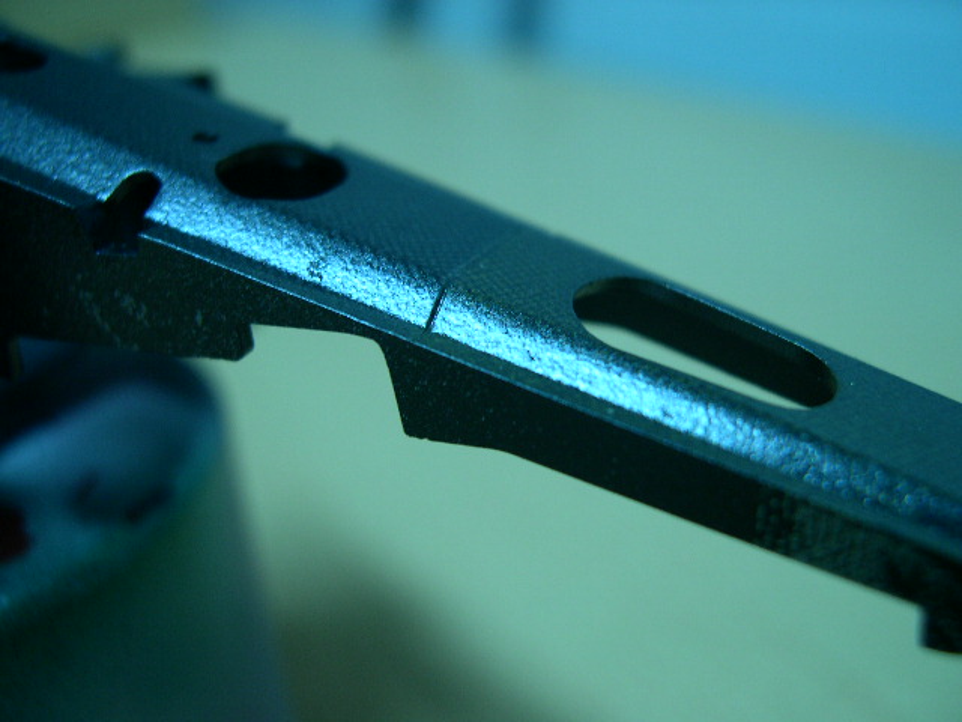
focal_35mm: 38
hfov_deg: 49.0
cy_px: 361
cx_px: 481
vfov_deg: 37.7
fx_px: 1056
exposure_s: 1/7.8
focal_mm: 8
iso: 100
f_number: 2.8
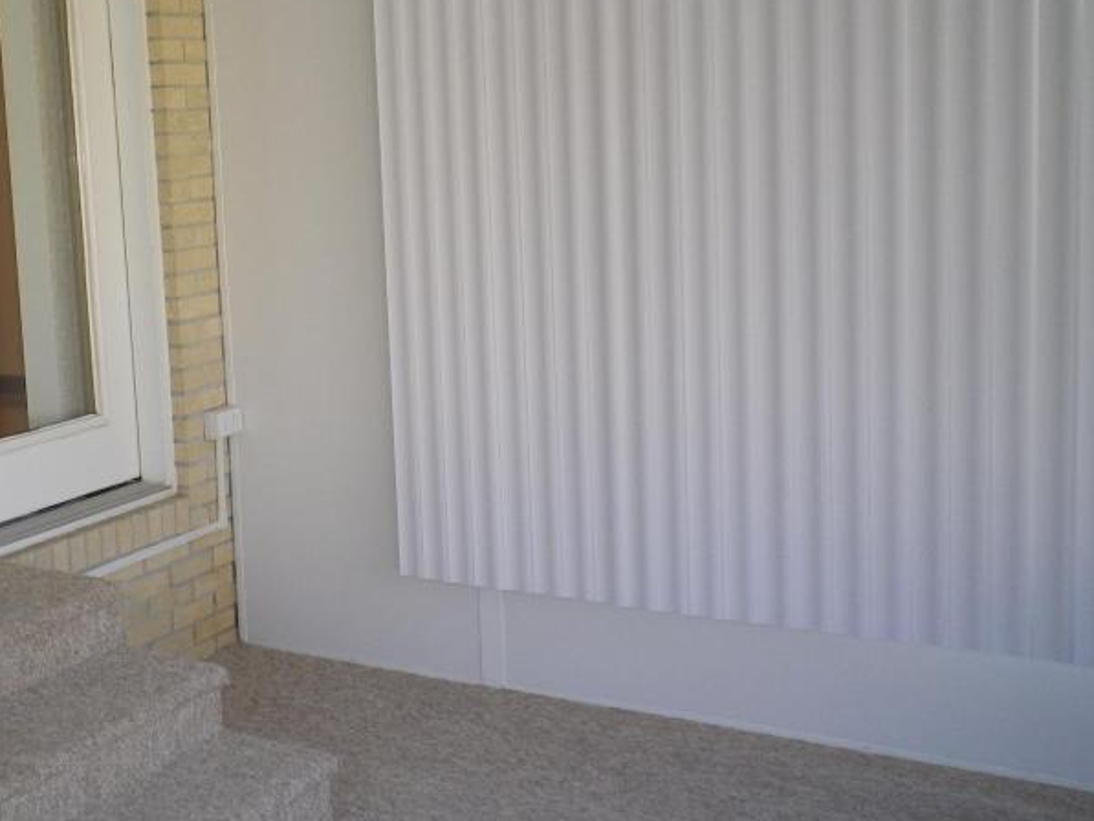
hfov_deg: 38.0
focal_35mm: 48
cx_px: 203
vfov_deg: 30.2
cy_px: 356
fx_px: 1517
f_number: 3.5
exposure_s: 1/100
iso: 160
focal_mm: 5.05
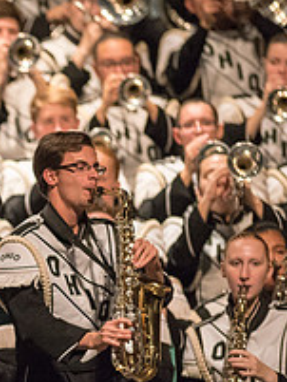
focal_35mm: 833
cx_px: -251
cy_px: 335
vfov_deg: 2.4
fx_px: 9199
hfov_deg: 1.8
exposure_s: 1/500
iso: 4000
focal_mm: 300
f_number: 2.8
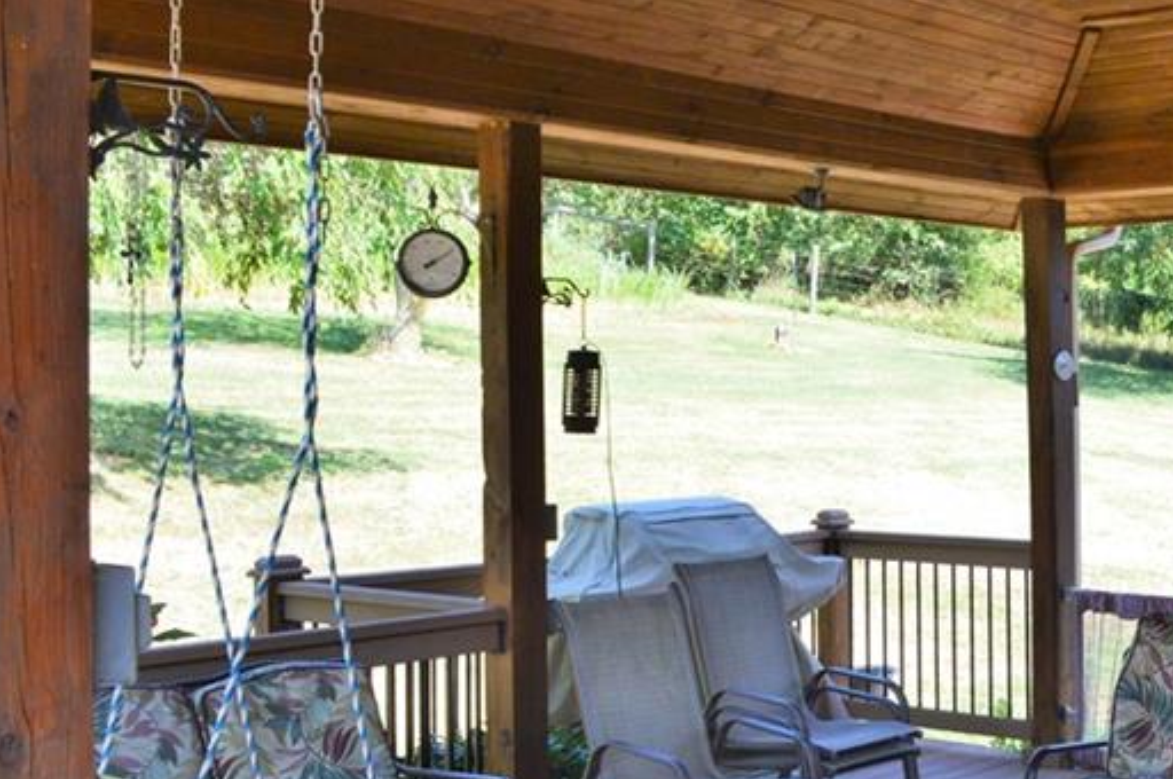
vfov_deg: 24.9
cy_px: 298
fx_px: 1757
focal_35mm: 54
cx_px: 1056
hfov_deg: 34.8
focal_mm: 18
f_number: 9
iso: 400
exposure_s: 1/100
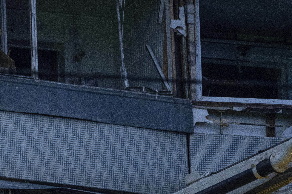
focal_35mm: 684
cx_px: -162
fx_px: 5548
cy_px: 162
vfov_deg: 2.0
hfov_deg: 3.0
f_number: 4
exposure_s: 1/320
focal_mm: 200
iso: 2500
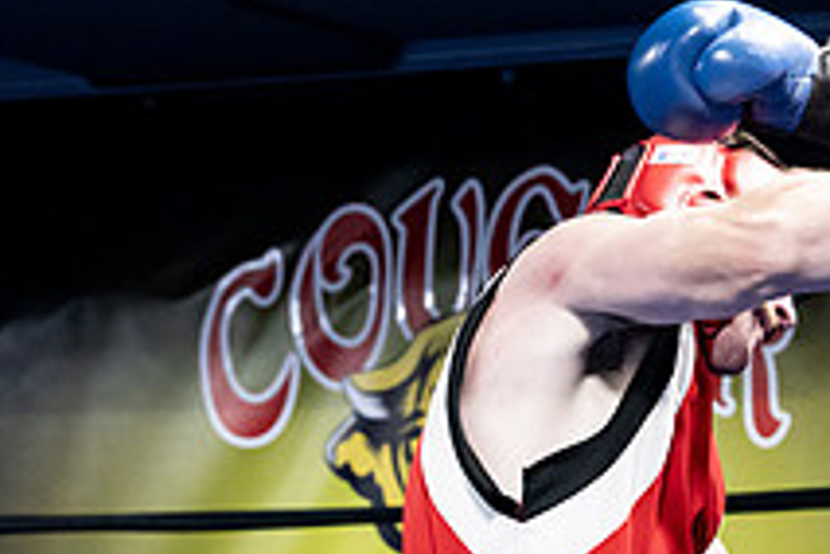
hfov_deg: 13.4
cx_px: 890
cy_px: 516
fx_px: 3481
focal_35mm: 151
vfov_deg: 9.0
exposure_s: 1/1000
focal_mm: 51
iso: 8000
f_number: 2.8
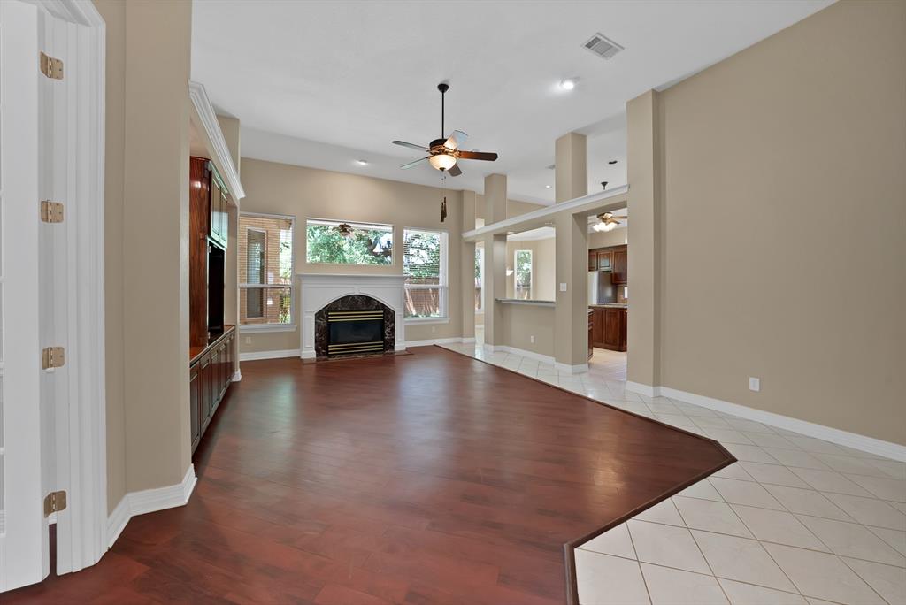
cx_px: 453
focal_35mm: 12
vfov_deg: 90.1
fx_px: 302
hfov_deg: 112.6
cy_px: 302
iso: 640
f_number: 9
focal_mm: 12
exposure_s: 1/1.67
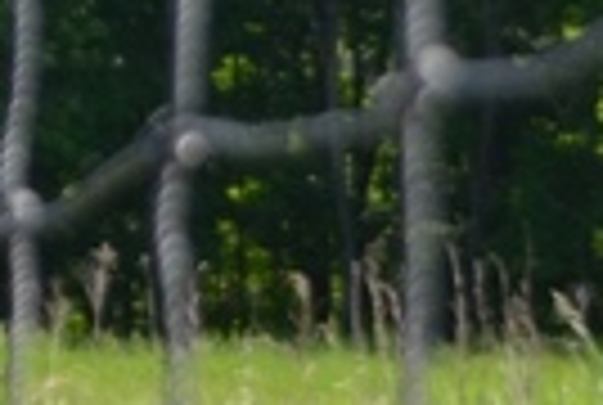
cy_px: -164
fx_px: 5372
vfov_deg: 4.3
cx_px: -513
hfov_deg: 6.3
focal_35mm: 320
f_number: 4.5
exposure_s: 1/1000
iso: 400
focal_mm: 28
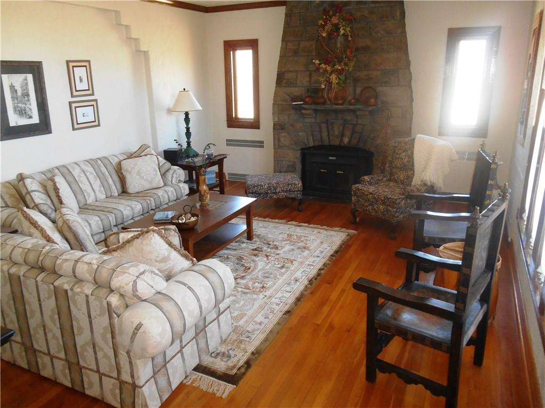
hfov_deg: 67.3
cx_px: 272
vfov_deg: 53.1
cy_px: 204
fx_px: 409
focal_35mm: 26
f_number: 3.4
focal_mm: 4.7
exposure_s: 1/25
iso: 280
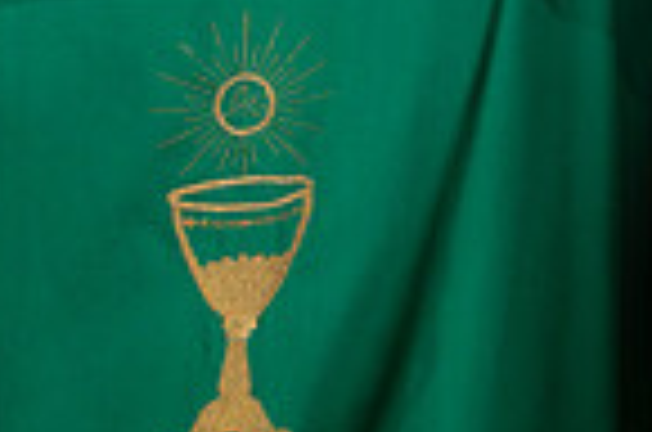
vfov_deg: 7.7
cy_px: -9
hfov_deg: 11.6
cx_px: 625
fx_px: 3181
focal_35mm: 176
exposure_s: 1/200
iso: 320
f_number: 8
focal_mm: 44
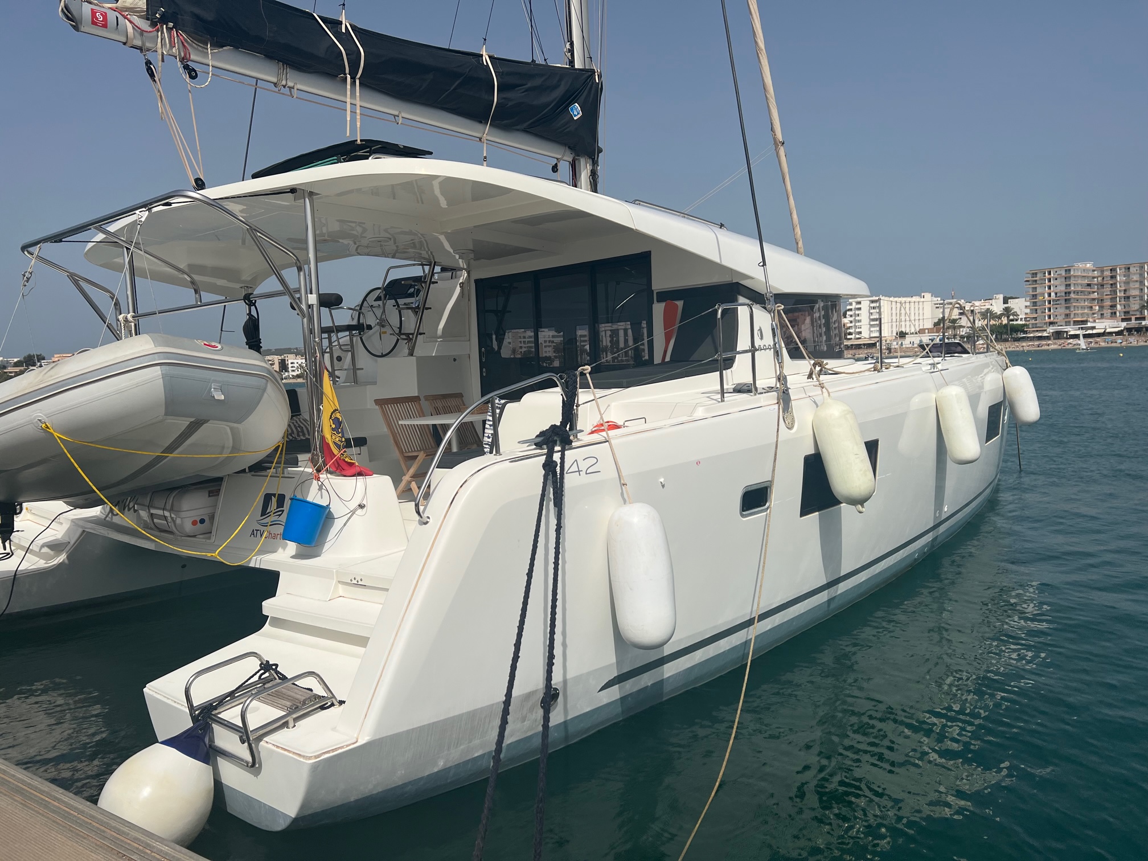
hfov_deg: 67.3
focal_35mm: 26
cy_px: 430
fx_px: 862
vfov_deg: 53.1
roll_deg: +3.3
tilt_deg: -3.2
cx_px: 574
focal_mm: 5.7
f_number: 1.5
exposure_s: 1/11364
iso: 50
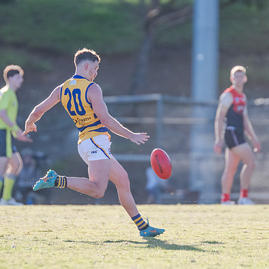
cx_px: 81
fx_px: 7086
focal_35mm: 806
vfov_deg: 2.2
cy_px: 70
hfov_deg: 2.2
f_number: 4.5
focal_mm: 420
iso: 1000
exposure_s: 1/2000
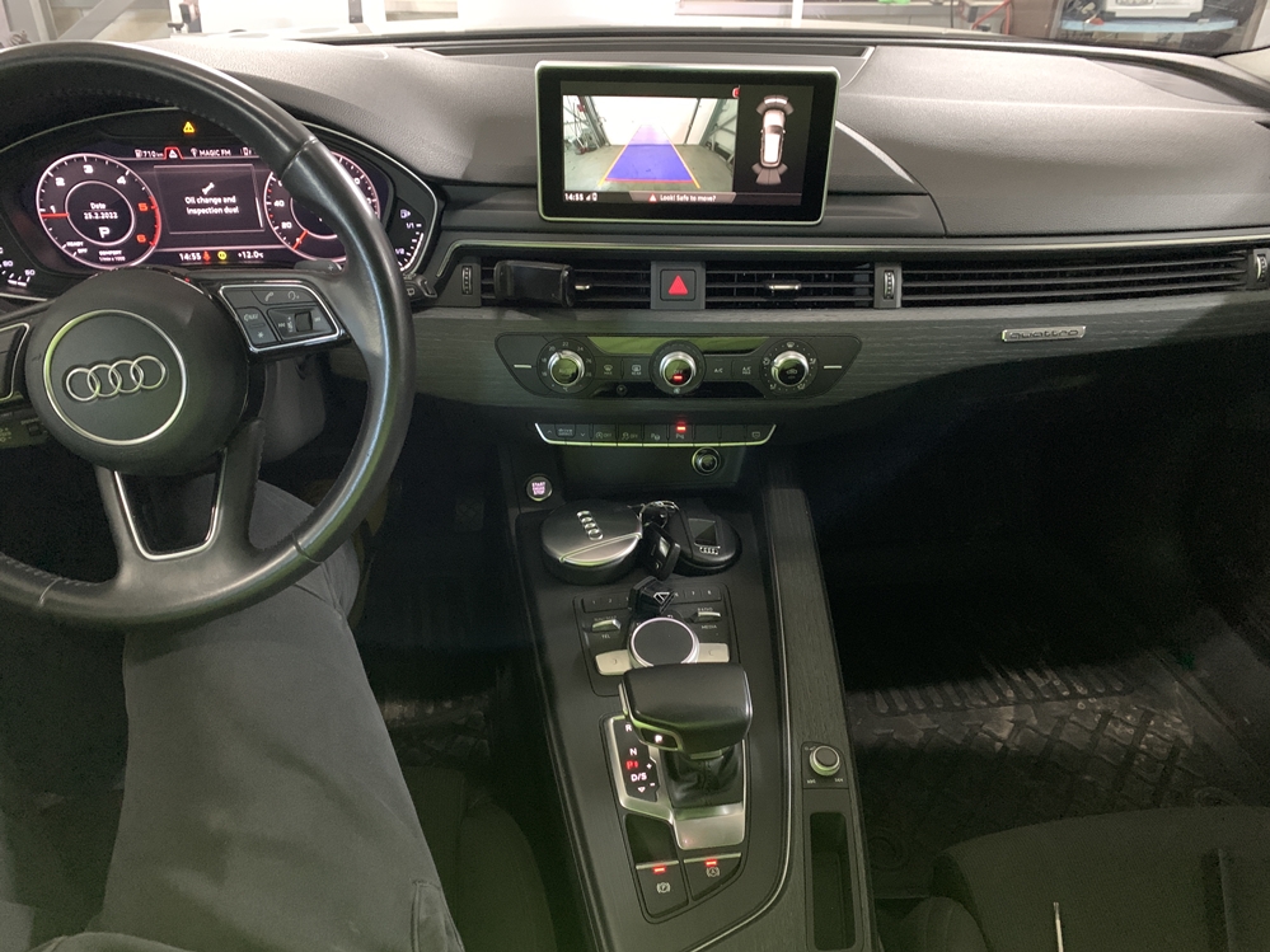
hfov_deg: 67.3
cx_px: 635
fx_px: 954
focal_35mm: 26
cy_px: 476
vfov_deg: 53.1
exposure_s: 1/25
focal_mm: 4.25
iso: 800
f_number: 1.8
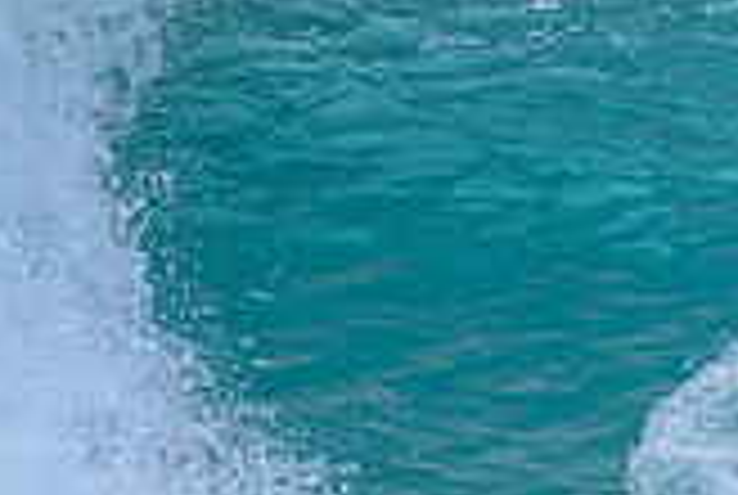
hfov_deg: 0.6
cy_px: 355
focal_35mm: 3551
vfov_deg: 0.4
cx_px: 1363
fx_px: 72927
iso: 1000
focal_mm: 800
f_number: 6.3
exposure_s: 1/2000
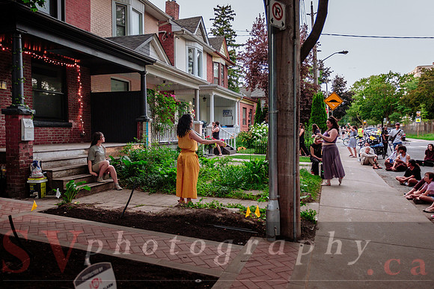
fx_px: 350
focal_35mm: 29
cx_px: 217
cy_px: 144
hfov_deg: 63.6
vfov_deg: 45.0
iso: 1600
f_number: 2.8
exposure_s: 1/250
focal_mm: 19.4
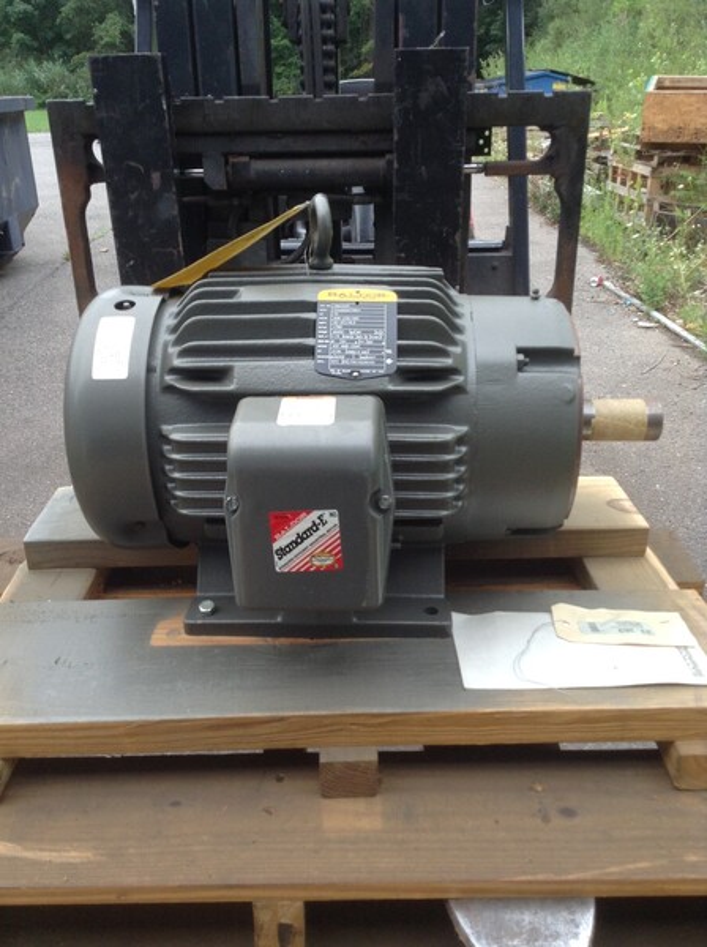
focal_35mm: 33
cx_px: 354
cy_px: 474
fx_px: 901
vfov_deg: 55.4
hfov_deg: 42.8
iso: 40
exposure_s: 1/120
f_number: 2.4
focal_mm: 3.3
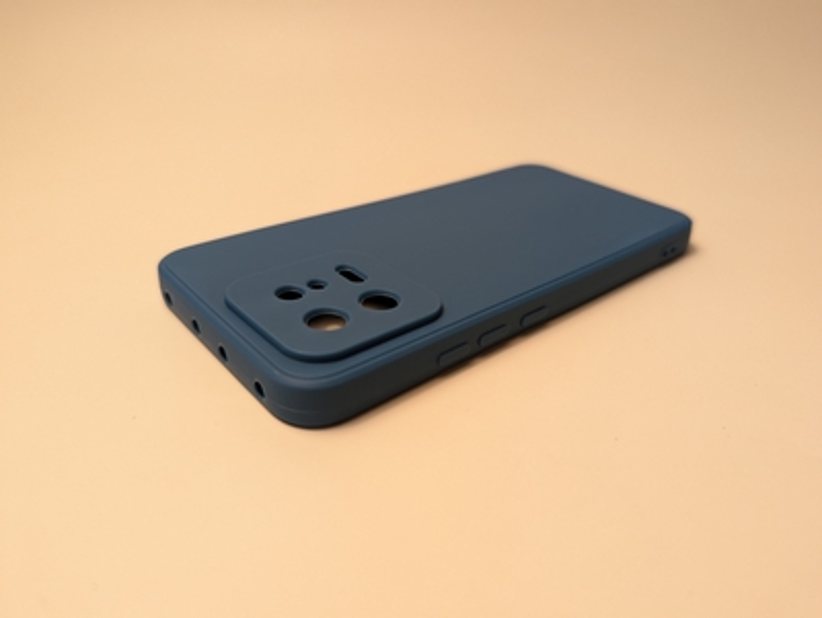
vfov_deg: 56.9
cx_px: 411
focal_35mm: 24
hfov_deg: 71.5
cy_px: 309
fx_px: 571
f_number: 1.68
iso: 261
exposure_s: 1/266
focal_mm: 6.9
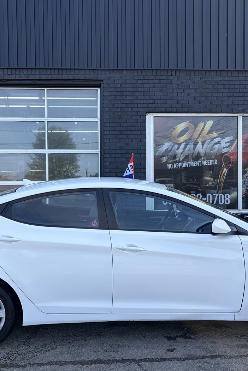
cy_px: 189
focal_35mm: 37
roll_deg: -0.6
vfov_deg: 51.9
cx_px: 128
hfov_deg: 36.0
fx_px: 382
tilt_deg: +0.6
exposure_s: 1/1217
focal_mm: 5.96
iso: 50
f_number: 1.6
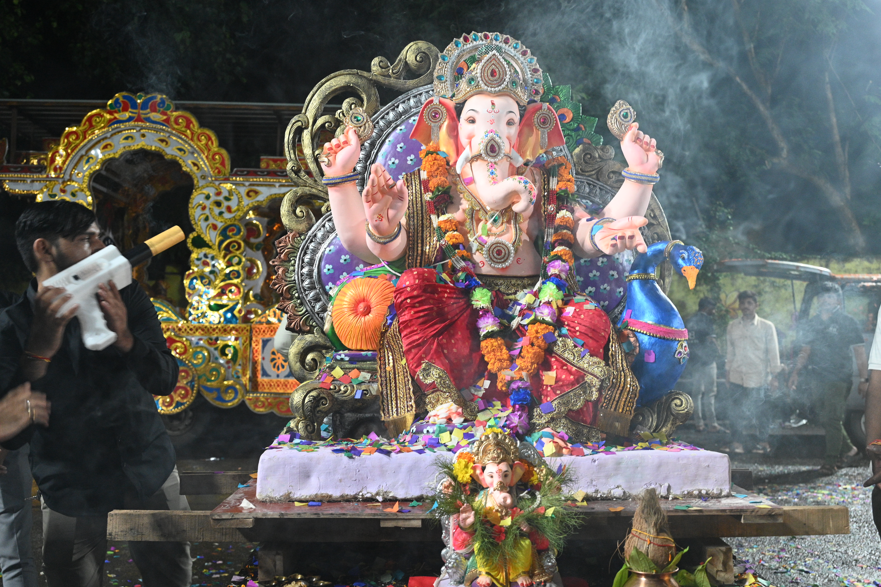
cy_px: 297
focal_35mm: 35
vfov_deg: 38.3
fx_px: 844
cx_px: 445
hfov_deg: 55.1
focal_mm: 33.5
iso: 3200
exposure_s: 1/80
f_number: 4
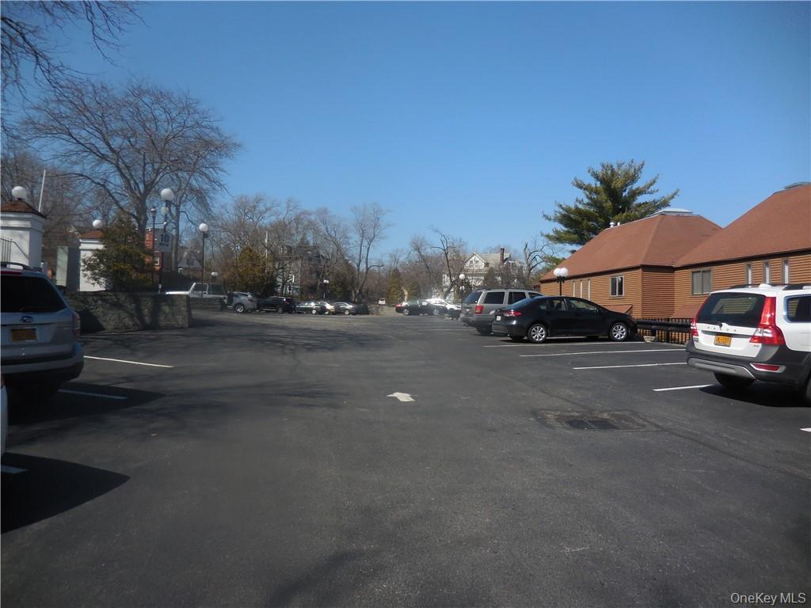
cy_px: 304
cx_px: 406
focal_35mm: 25
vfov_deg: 54.9
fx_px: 586
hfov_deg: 69.4
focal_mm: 4.5
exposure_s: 1/2000
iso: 125
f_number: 3.3
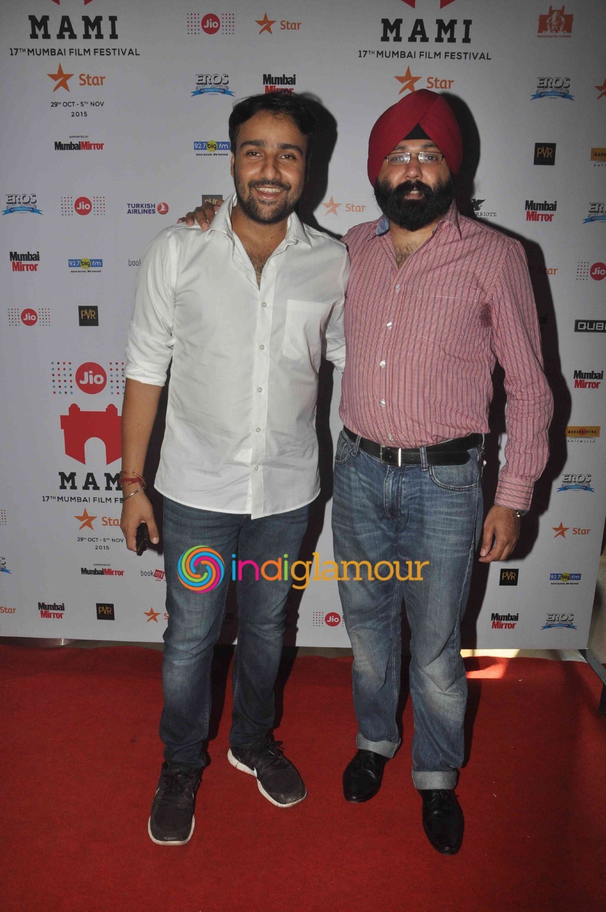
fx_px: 683
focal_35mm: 27
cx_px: 303
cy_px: 456
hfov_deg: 47.8
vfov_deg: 67.4
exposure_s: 1/250
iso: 640
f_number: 11
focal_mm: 18
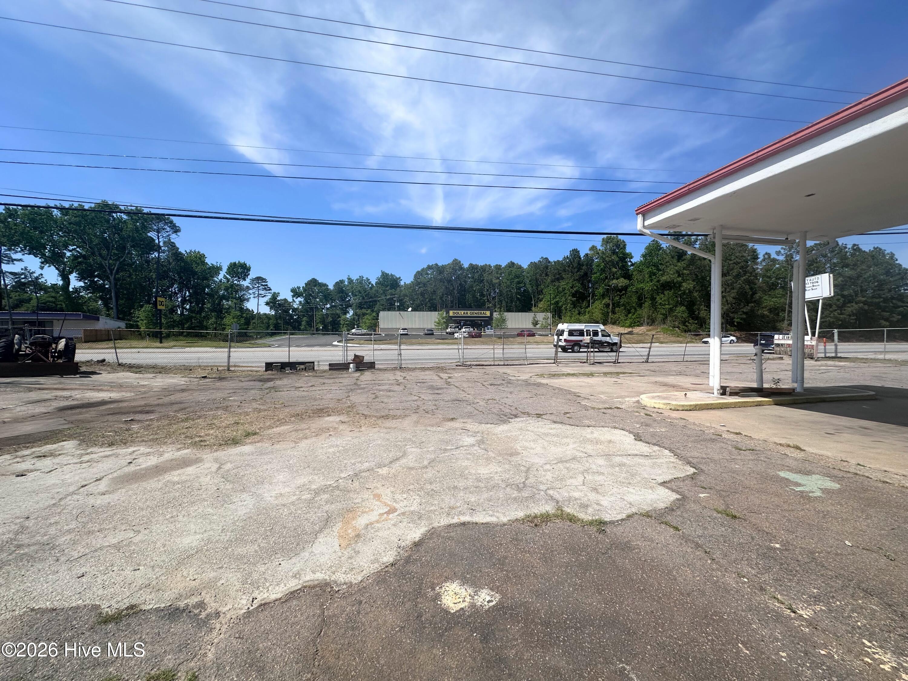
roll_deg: +0.6
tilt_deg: -0.5
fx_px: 367
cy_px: 340
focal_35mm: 14
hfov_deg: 102.1
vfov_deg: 85.7
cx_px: 454
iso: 50
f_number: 2.2
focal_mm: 2.22
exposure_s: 1/2564
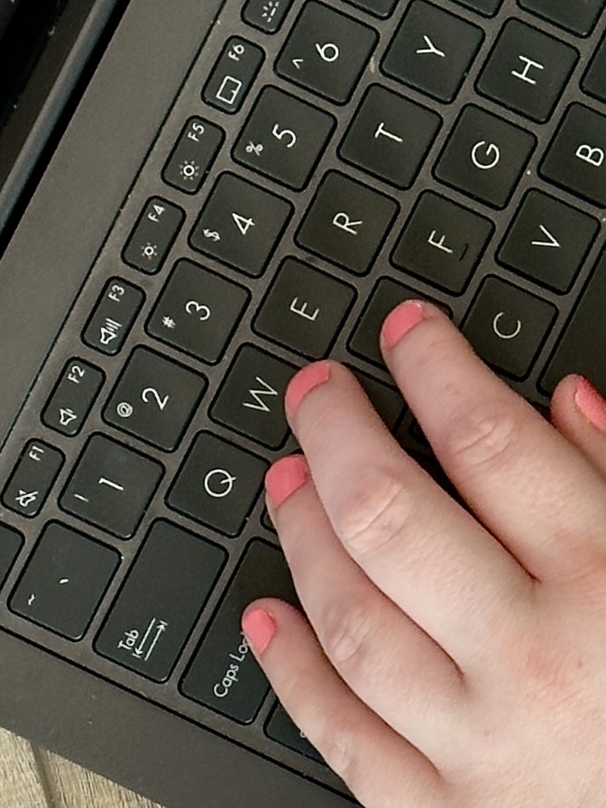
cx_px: 448
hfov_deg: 6.9
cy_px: 555
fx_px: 5042
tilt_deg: -85.3
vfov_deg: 9.2
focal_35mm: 216
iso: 80
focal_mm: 6.86
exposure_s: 1/94
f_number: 1.78
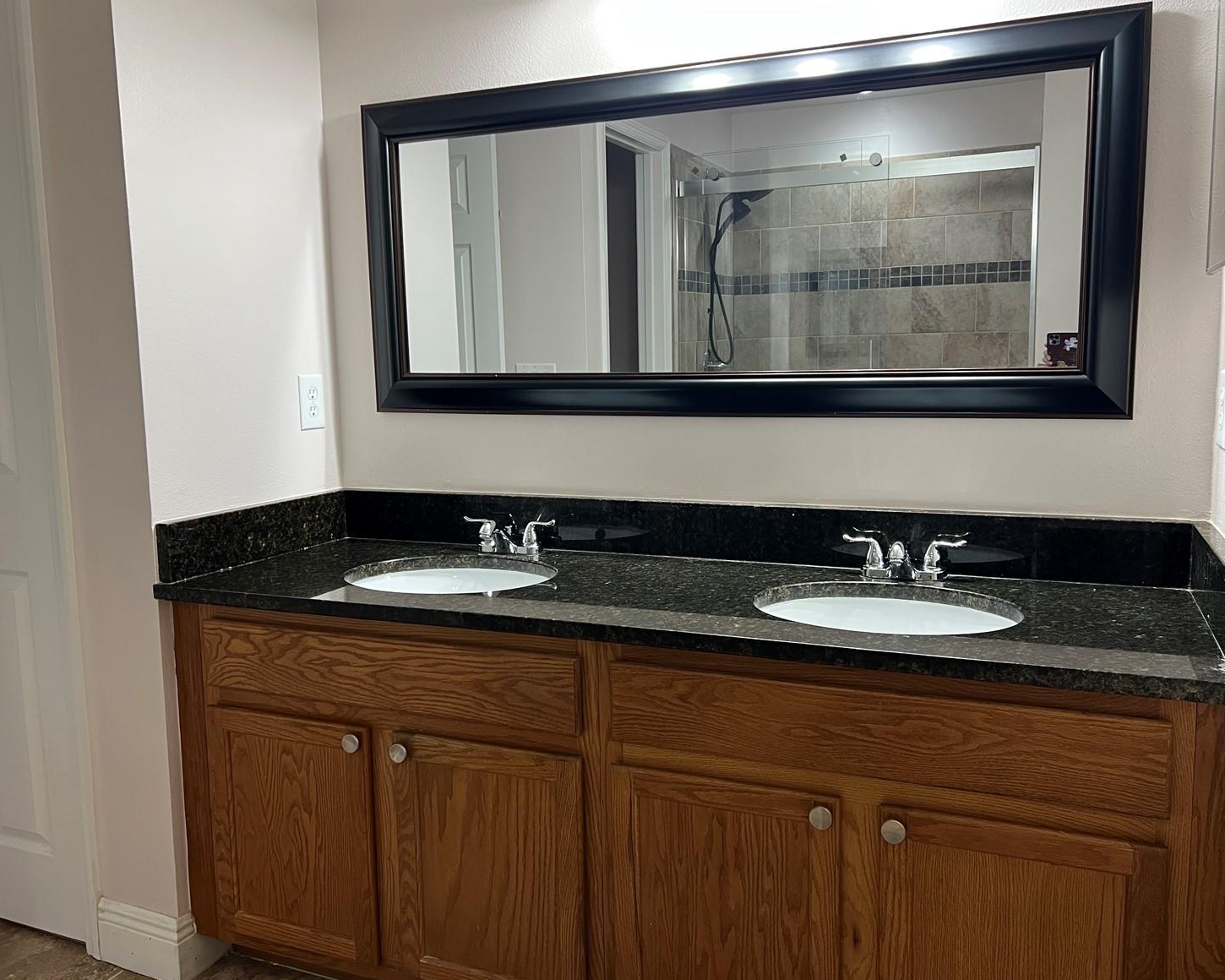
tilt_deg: -7.1
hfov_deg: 62.2
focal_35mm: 28
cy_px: 478
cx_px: 630
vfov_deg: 51.5
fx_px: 1015
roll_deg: +1.2
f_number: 1.5
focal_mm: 5.7
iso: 125
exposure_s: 1/60
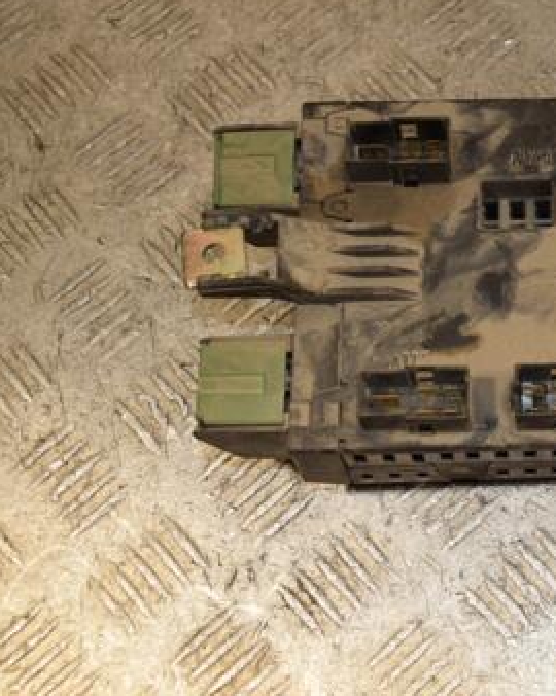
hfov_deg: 19.7
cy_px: 286
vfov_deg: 25.4
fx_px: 1544
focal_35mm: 75
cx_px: 579
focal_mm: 30
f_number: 5
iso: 800
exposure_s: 1/200
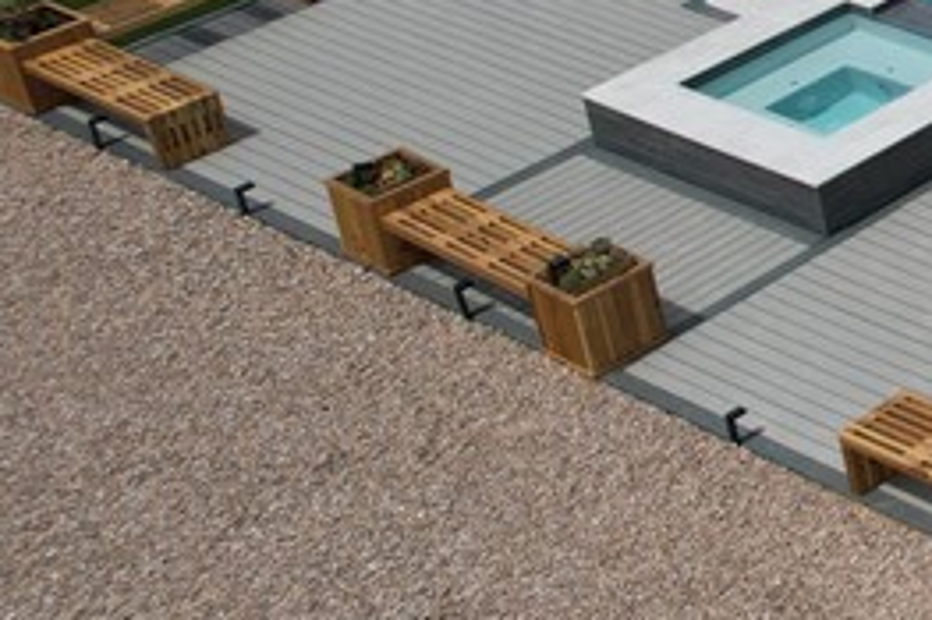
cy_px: -4
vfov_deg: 14.8
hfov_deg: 17.1
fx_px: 2354
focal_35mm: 91
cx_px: 1811
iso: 200
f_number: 2.8
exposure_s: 1/5000
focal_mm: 8.38
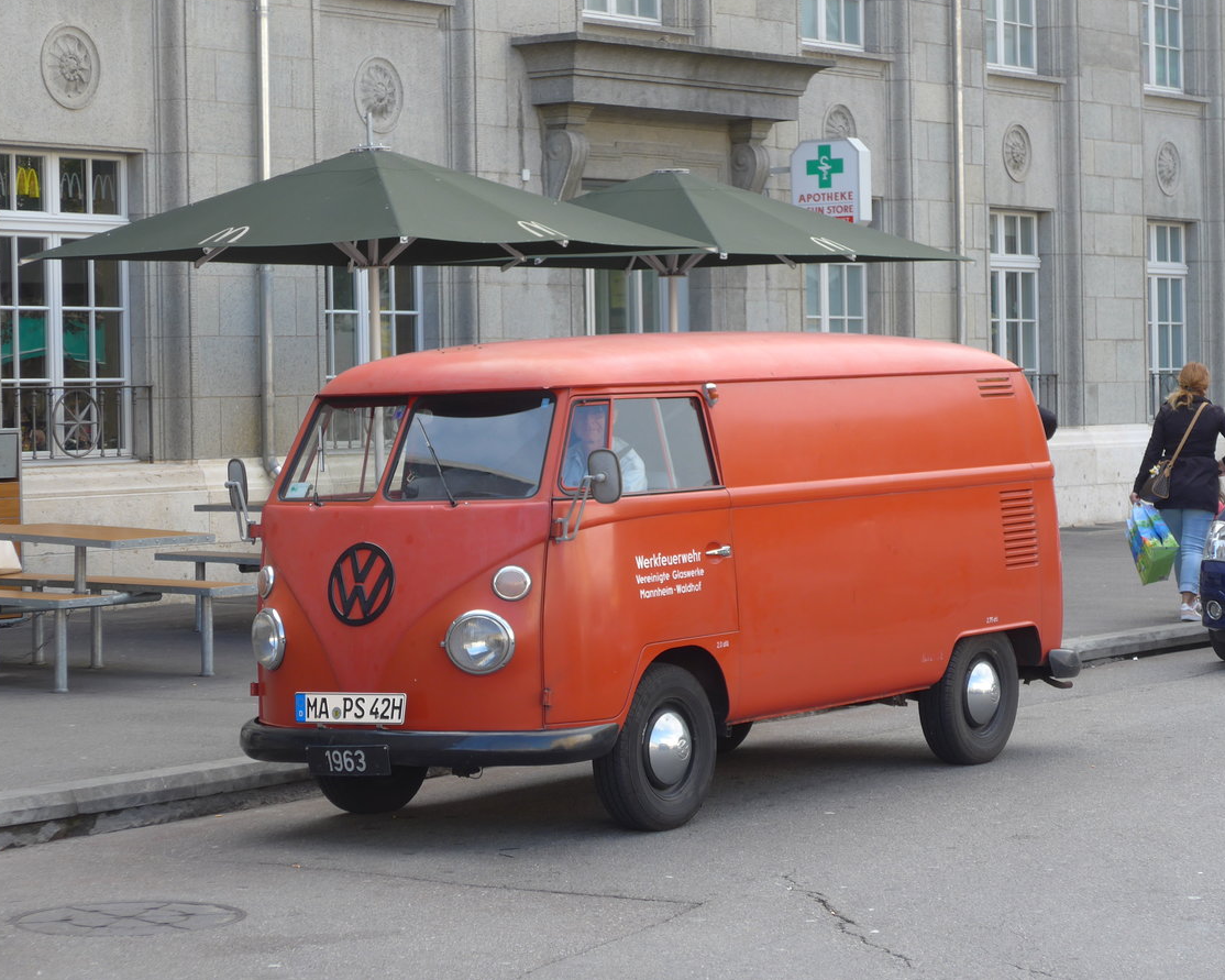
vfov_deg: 15.1
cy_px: 487
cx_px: 576
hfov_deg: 18.8
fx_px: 3698
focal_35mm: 102
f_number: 4.7
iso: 80
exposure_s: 1/100
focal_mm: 19.2
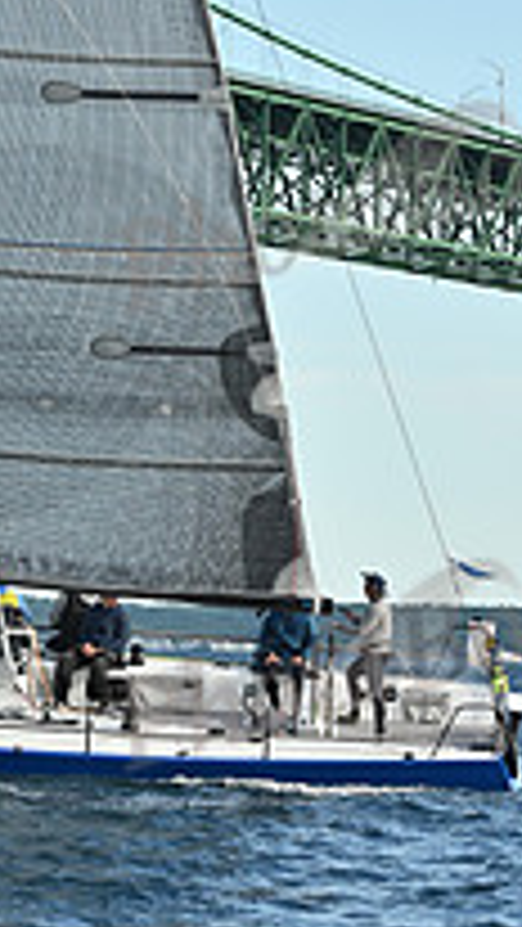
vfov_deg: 7.4
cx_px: -115
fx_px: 7106
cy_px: 27
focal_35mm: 289
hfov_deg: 4.2
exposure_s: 1/1250
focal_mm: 98
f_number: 5.6
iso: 320
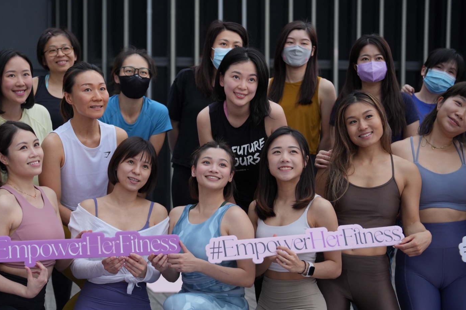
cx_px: 176
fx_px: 932
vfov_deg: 18.9
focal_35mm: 72
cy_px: 210
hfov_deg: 28.0
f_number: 2
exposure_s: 1/1000
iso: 640
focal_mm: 50
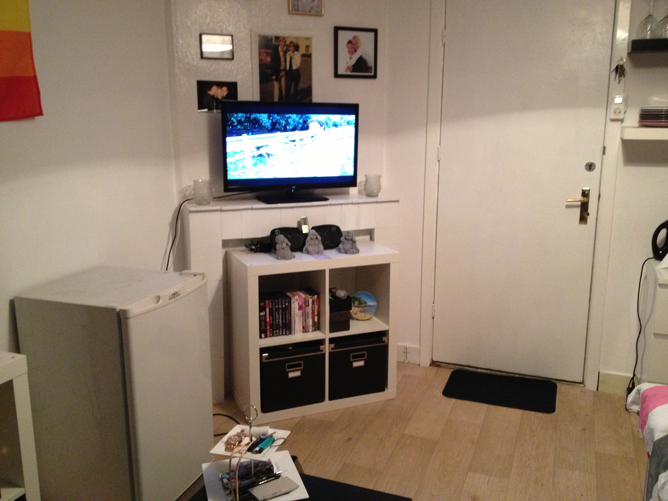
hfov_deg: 52.6
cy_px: 250
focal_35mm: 35
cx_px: 334
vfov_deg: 40.7
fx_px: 675
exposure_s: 1/20
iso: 320
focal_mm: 4.28
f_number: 2.4
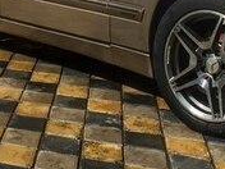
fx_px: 708
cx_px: 155
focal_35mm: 109
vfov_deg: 13.1
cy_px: -47
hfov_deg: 18.0
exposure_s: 1/2475
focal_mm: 4.15
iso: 32
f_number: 2.2
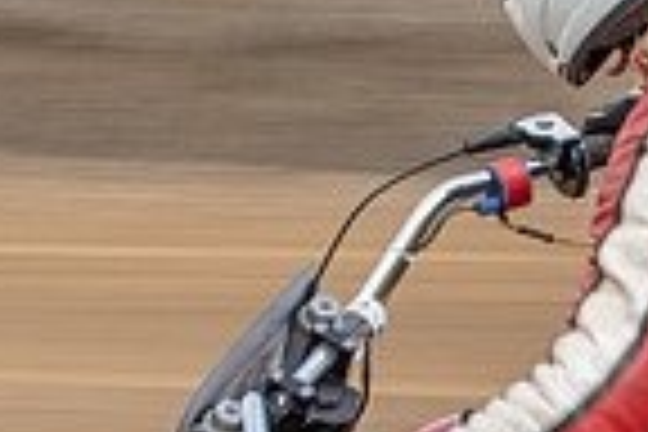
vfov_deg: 3.0
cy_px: 458
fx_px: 8243
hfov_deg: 4.5
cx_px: 901
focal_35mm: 458
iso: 200
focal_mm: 60
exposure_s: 1/100
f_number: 13
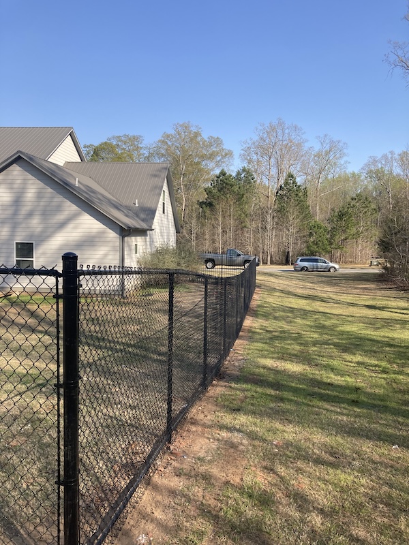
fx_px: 441
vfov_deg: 63.4
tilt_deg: -3.4
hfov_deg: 49.7
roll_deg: -1.6
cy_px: 272
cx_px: 204
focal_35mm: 28
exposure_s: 1/1185
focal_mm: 3.99
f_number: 1.8
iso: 20
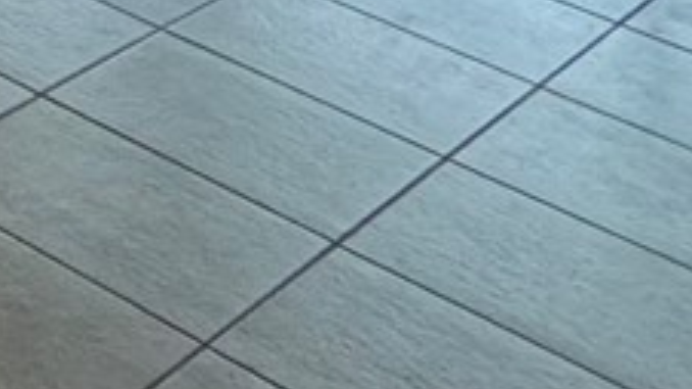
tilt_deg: +2.8
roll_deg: -4.6
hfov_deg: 13.7
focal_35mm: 108
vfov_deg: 7.8
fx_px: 1981
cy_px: -1133
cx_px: -995
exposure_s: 1/120
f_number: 2.2
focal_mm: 2.22
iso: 200
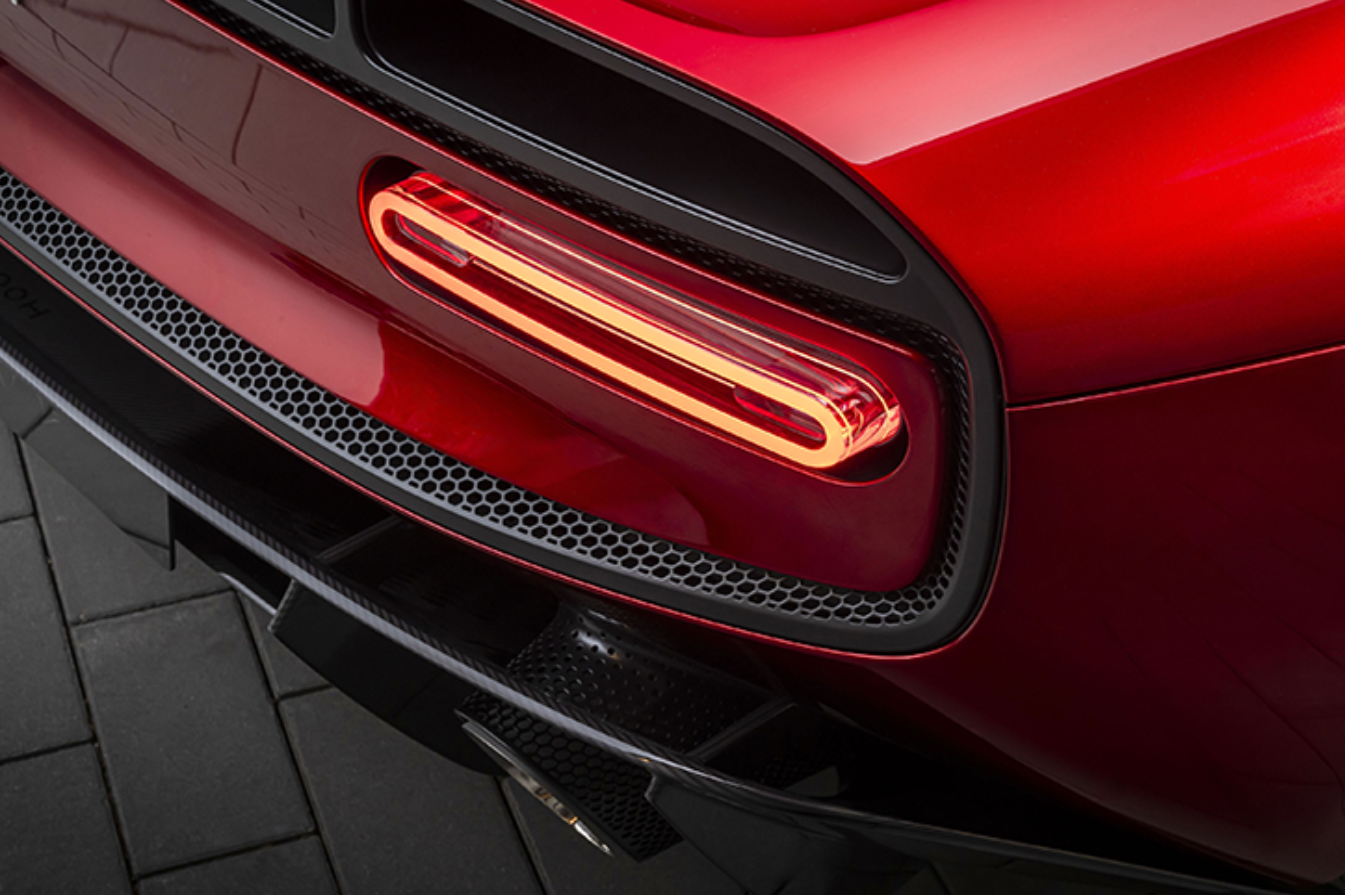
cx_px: 646
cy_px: 439
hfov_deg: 31.9
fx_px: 2353
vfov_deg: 21.5
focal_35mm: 63
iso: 1000
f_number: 11
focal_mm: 57
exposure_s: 1/80
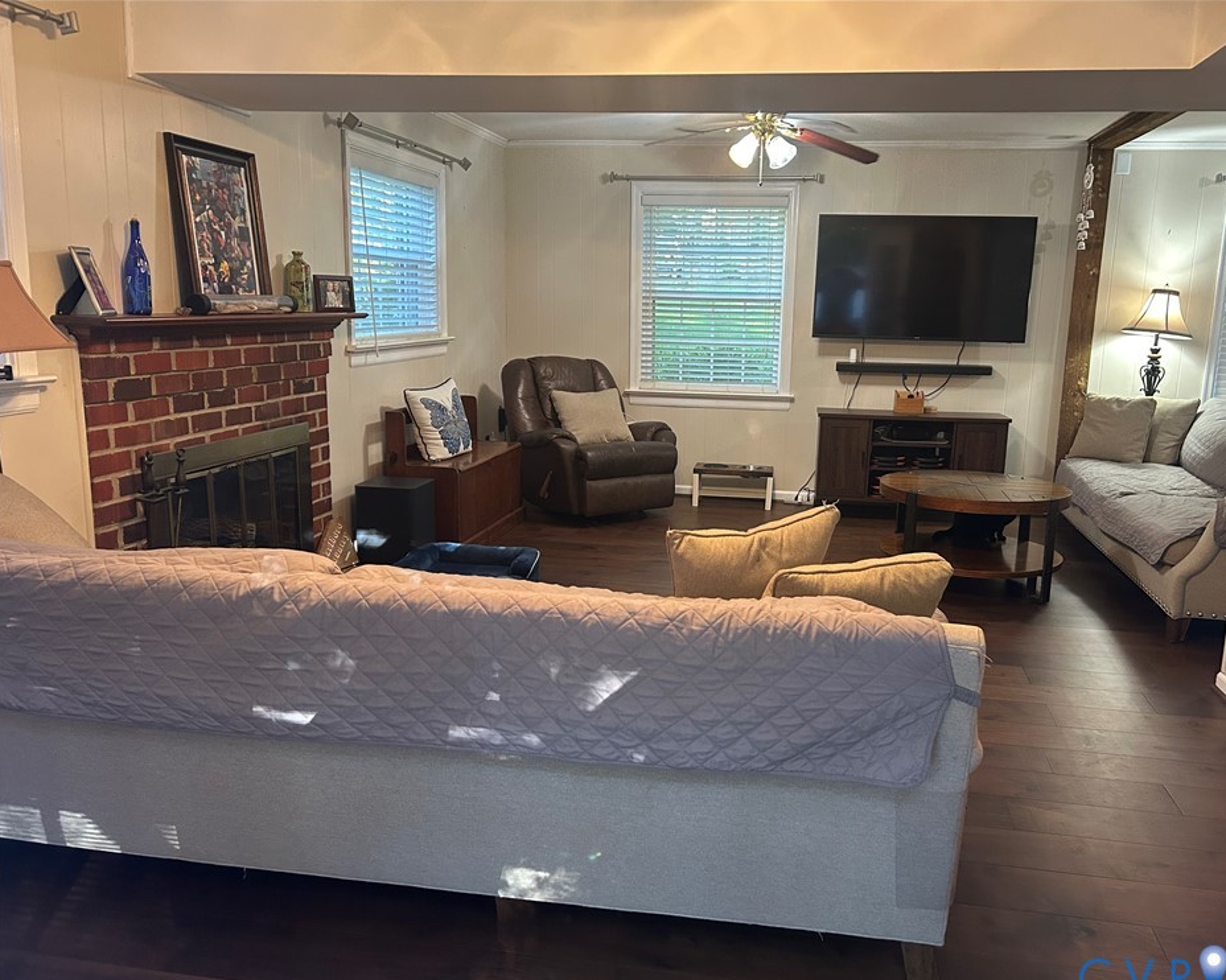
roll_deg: -1.2
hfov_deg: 62.1
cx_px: 672
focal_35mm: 28
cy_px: 506
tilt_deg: -12.0
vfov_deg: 51.5
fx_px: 1016
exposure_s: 1/60
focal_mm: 5.7
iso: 320
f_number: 1.5
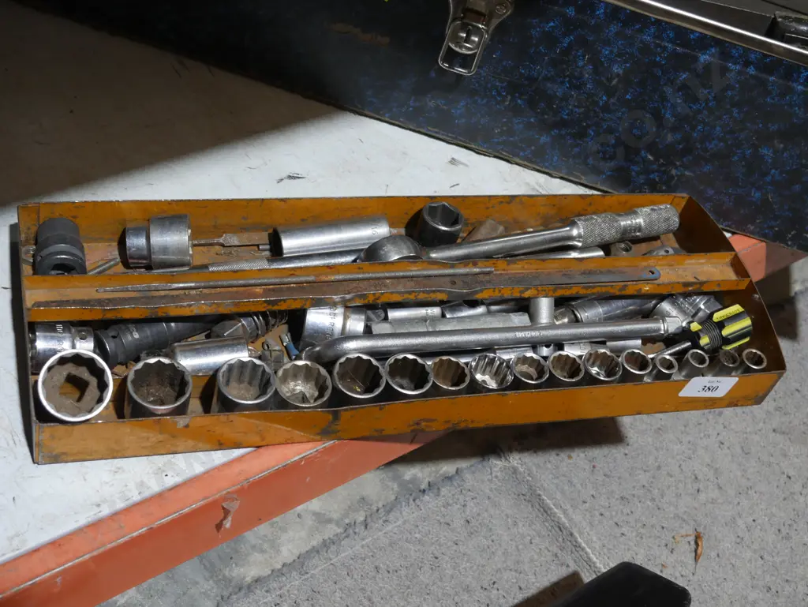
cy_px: 304
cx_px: 404
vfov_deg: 29.1
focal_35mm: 50
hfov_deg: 38.2
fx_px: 1168
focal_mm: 25
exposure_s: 1/60
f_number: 5.3
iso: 800
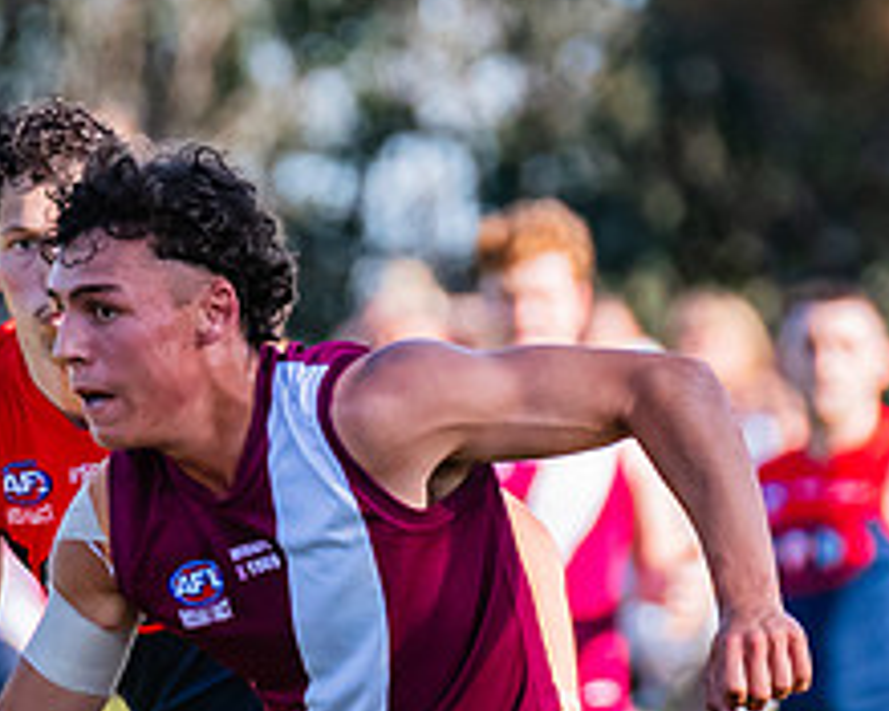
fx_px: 46260
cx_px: -43
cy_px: 882
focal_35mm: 1759
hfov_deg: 1.1
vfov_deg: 0.9
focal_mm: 380
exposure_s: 1/1600
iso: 800
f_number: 6.3
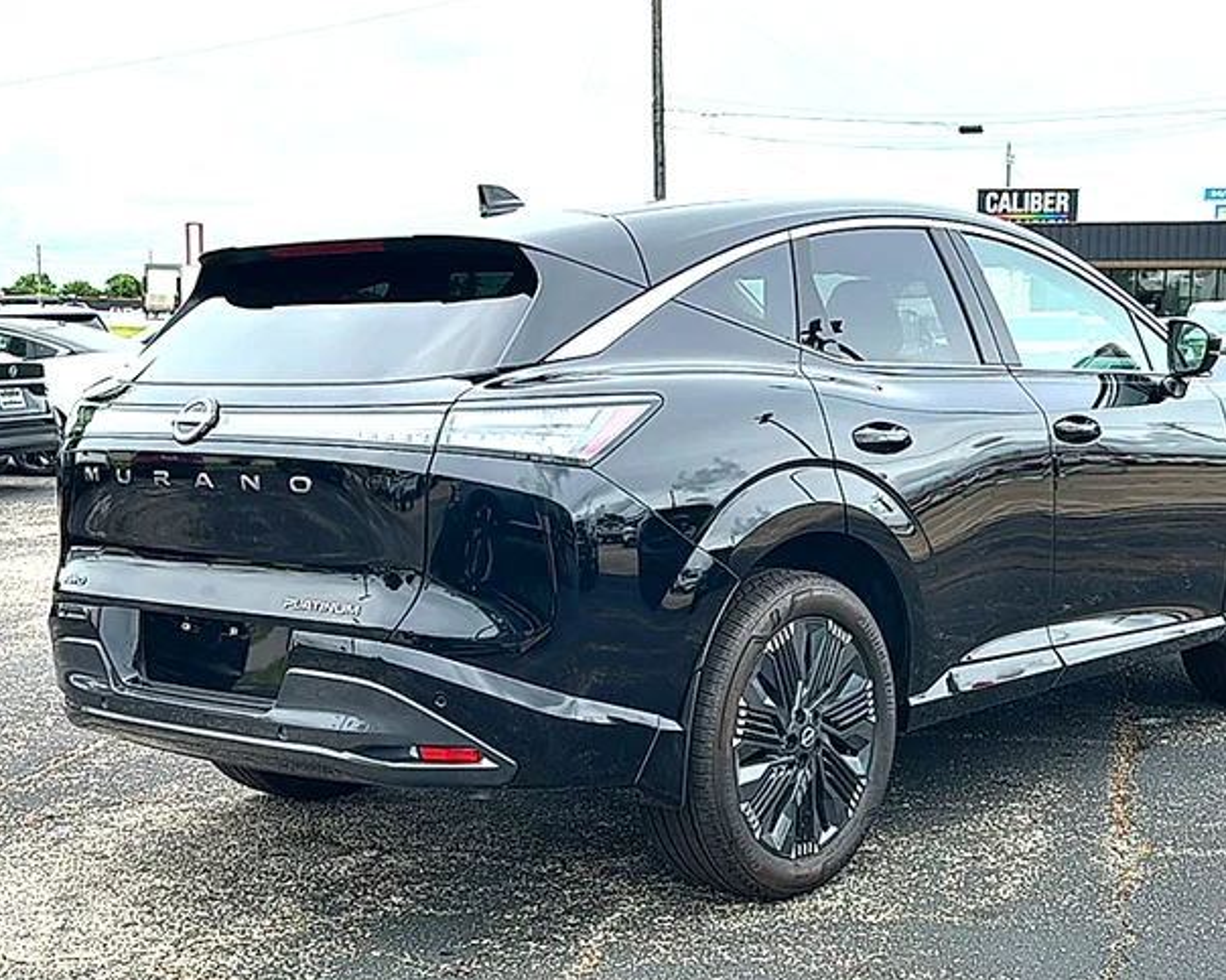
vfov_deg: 34.9
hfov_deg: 42.8
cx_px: 704
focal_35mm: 43
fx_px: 1560
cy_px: 524
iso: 80
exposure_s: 1/2119
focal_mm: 6.86
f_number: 1.78
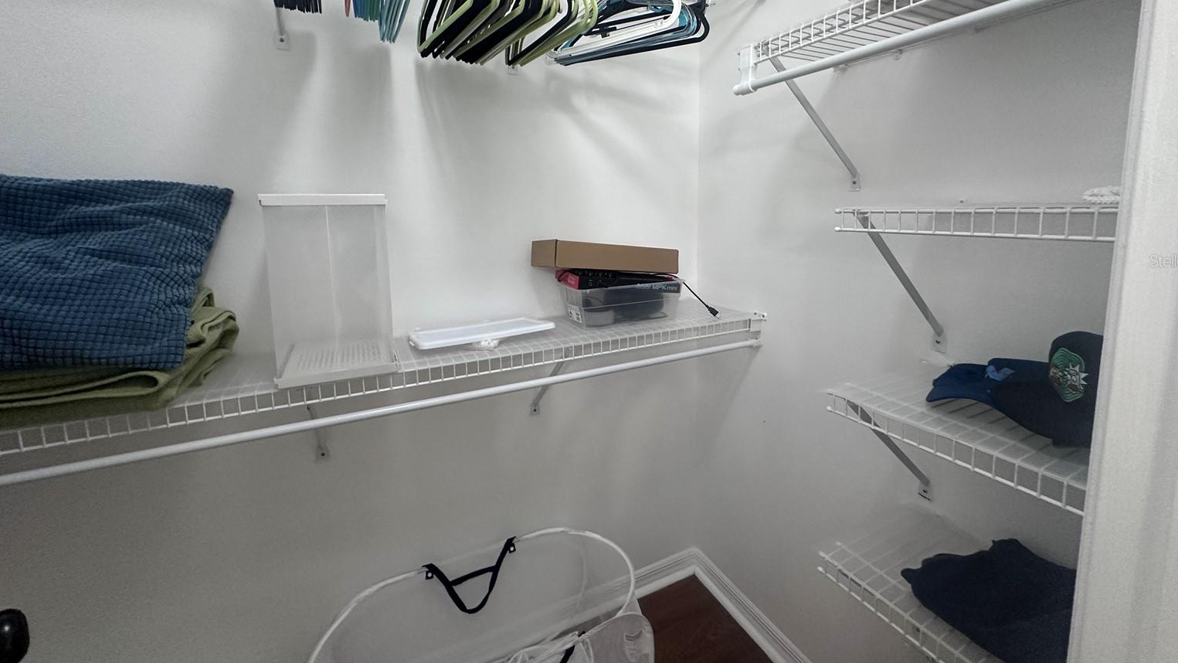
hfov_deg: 99.3
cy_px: 260
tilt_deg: -6.5
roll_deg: +0.9
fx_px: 500
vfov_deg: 66.4
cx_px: 605
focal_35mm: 16
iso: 320
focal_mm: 2.22
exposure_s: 1/120
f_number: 2.2
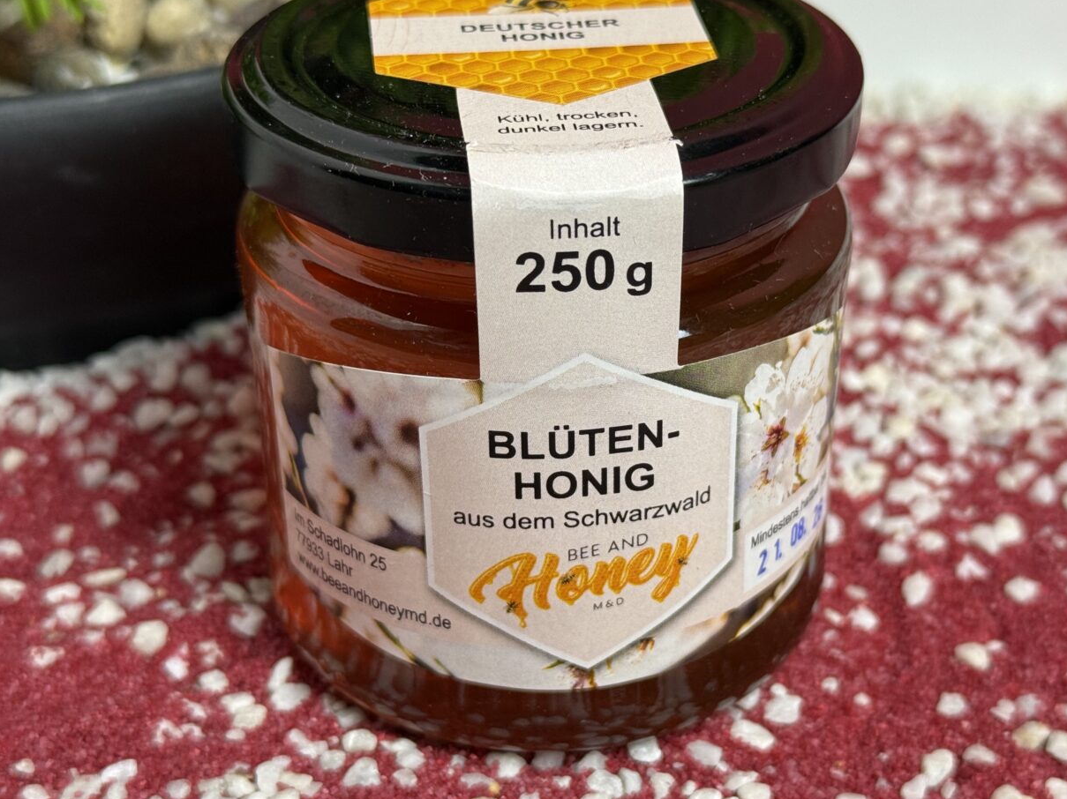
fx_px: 1880
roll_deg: +0.8
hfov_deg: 31.7
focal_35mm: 61
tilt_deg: -30.6
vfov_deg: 24.0
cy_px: 415
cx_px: 577
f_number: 1.78
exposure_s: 1/50
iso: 80
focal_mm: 6.76
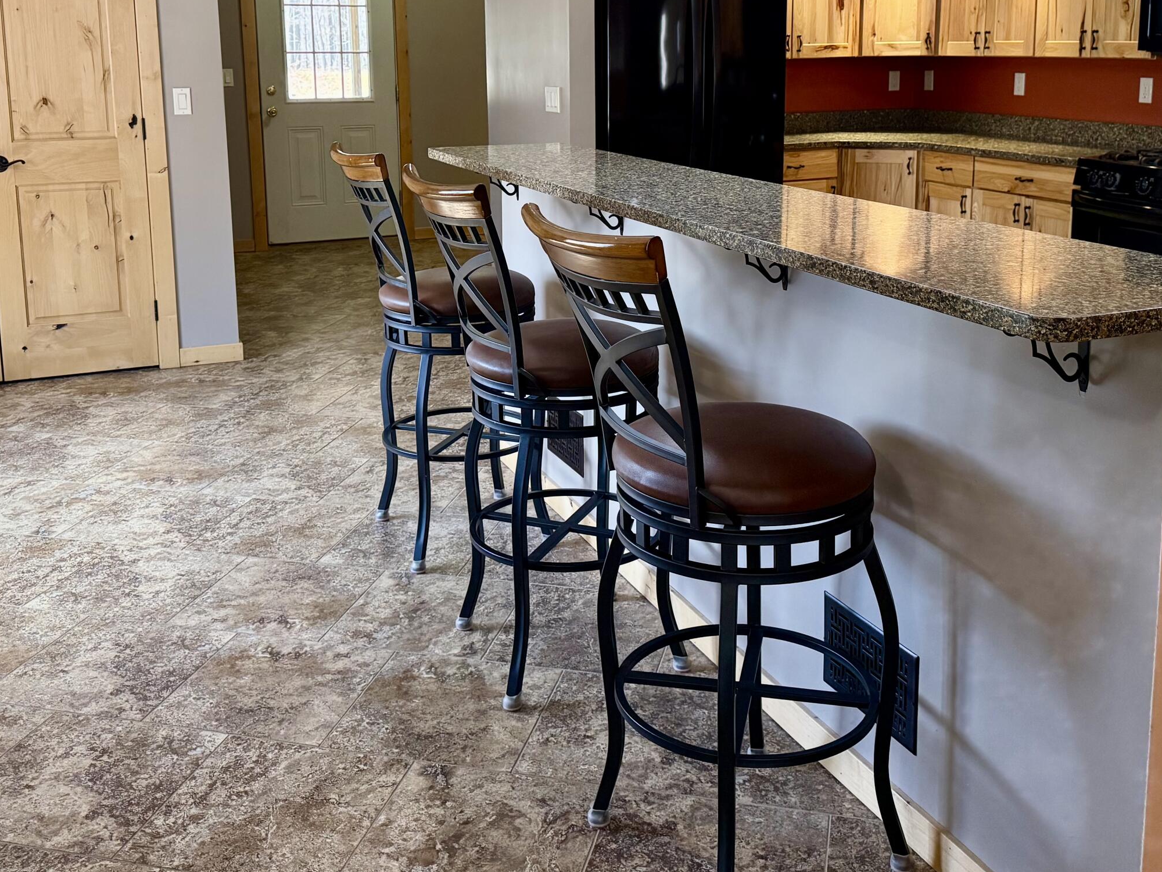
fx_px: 1208
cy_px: 229
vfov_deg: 38.7
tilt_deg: -8.8
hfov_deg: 51.4
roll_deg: +0.0
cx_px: 591
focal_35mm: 36
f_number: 1.78
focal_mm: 6.76
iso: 320
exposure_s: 1/120
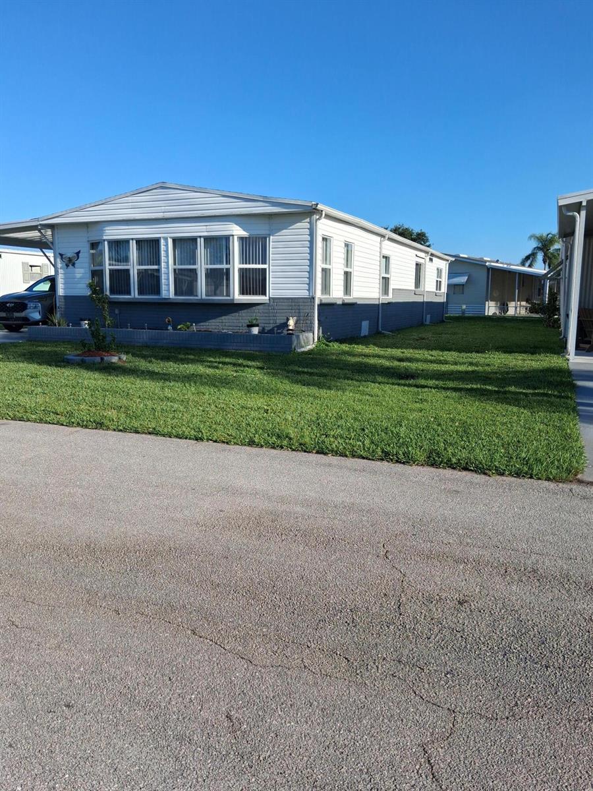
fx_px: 617
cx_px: 296
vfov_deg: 65.3
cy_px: 396
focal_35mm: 27
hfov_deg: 51.4
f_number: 1.8
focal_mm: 4
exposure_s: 1/473
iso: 25
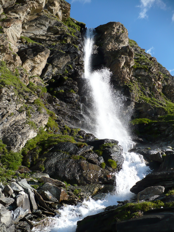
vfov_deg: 50.1
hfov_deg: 38.7
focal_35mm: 37
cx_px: 87
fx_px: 248
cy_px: 116
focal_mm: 6.1
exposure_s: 1/1000
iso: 100
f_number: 2.8
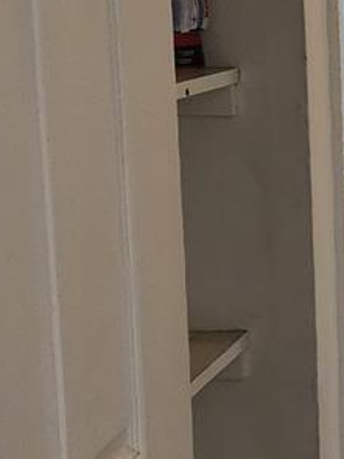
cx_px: 781
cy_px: 238
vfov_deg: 16.8
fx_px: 1551
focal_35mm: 117
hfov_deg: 11.0
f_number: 1.8
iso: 640
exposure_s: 1/120
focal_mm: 6.4
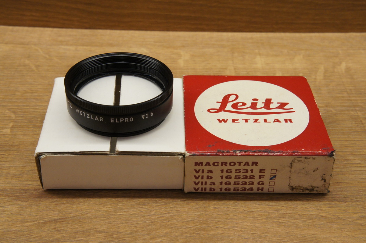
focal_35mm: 54
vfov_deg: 25.0
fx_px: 548
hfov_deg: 36.9
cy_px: 122
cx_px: 183
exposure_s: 1/60
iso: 1250
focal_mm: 36
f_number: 13
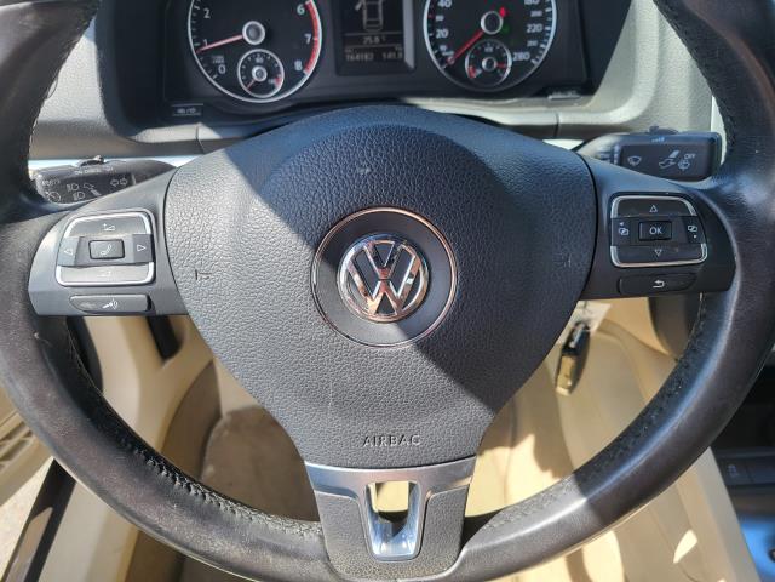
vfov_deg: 53.1
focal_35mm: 26
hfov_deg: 67.3
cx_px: 388
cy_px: 291
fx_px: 582
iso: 40
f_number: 1.8
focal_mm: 5.4
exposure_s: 1/391
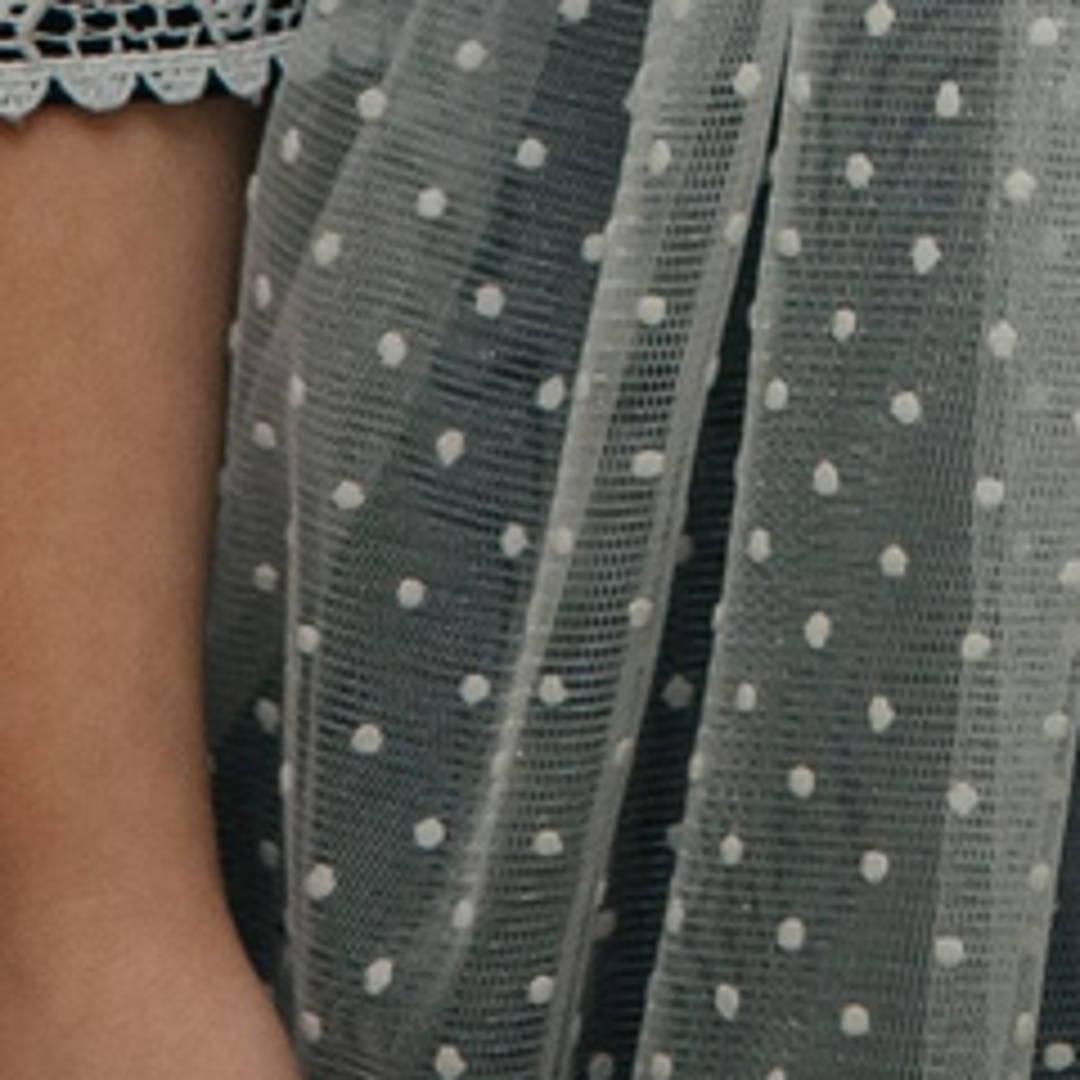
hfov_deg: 2.3
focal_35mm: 771
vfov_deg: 2.2
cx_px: 2088
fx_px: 27215
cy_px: -2716
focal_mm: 85
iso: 640
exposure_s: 1/320
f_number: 2.2
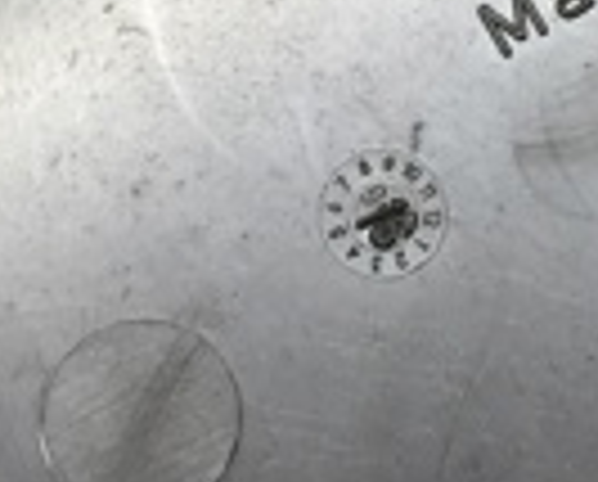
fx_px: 2412
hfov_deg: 14.1
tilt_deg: -48.2
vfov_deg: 11.2
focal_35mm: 136
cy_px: -108
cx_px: 463
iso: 80
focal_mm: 4.15
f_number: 2.2
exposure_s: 1/33
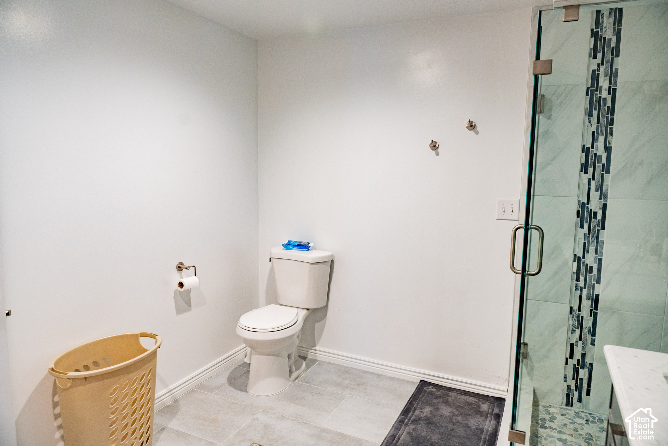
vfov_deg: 52.5
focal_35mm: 24
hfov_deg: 73.0
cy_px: 223
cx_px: 334
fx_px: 452
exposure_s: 1/80
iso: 1250
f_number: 4.5
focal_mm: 24
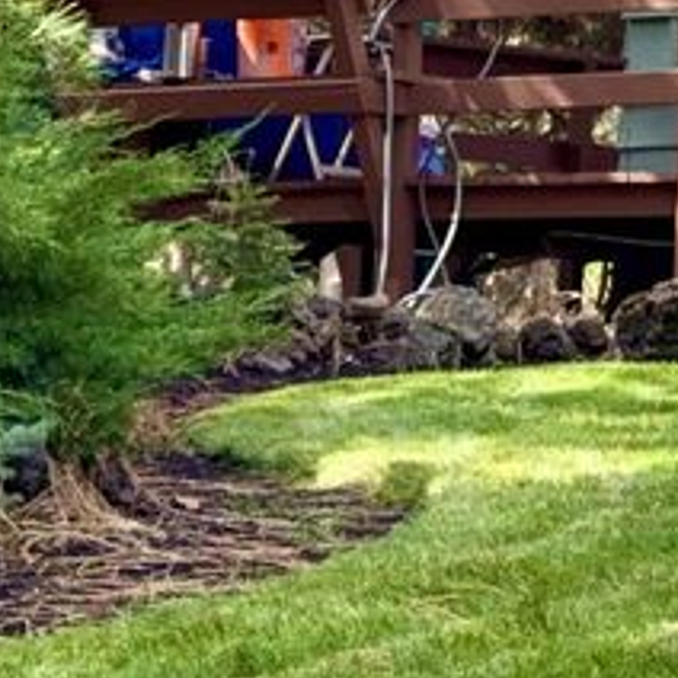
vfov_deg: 8.4
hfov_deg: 8.0
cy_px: -339
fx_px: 4543
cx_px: 1468
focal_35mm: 205
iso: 64
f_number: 1.78
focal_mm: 6.76
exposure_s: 1/582
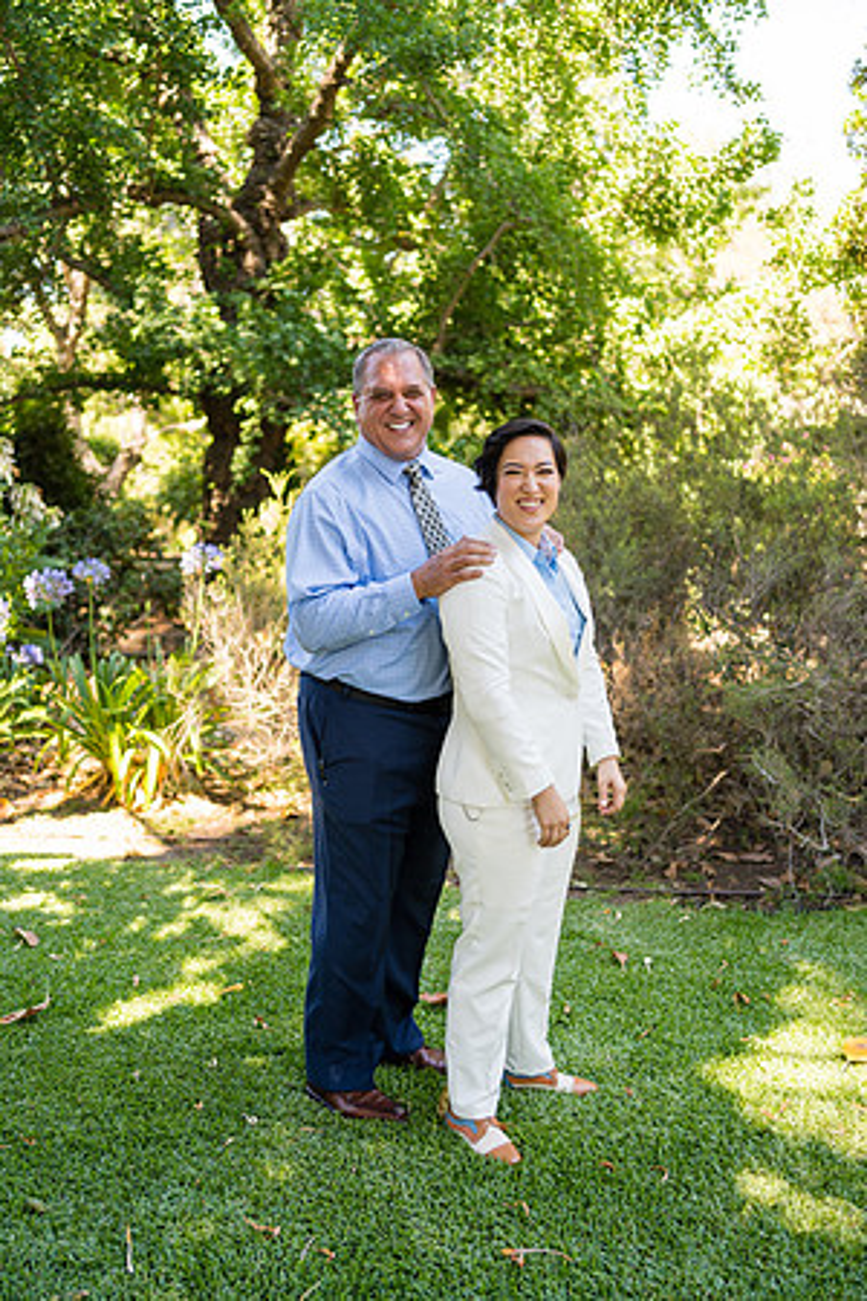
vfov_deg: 54.4
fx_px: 1264
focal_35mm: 35
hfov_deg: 37.9
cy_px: 650
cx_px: 434
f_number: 2.2
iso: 160
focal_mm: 35
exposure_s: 1/320
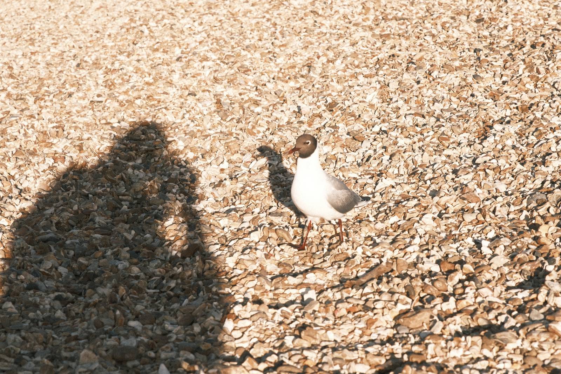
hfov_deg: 17.1
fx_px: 1870
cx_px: 280
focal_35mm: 120
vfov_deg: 11.4
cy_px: 187
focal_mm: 80
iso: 640
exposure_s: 1/2200
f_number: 8
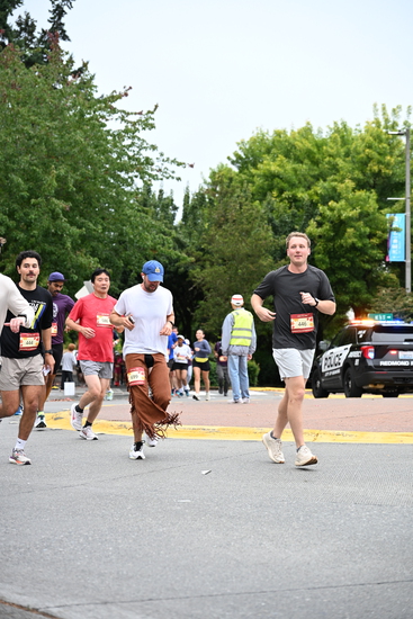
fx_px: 1307
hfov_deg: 18.0
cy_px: 310
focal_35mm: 76
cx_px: 206
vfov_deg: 26.6
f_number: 4
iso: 1600
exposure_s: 1/800
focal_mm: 76
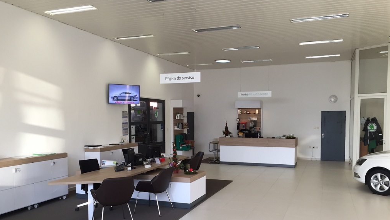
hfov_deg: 61.0
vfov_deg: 36.5
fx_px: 331
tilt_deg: -3.3
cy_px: 134
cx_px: 196
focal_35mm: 32
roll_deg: -0.2
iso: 32
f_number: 2.2
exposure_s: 1/33
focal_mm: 4.15
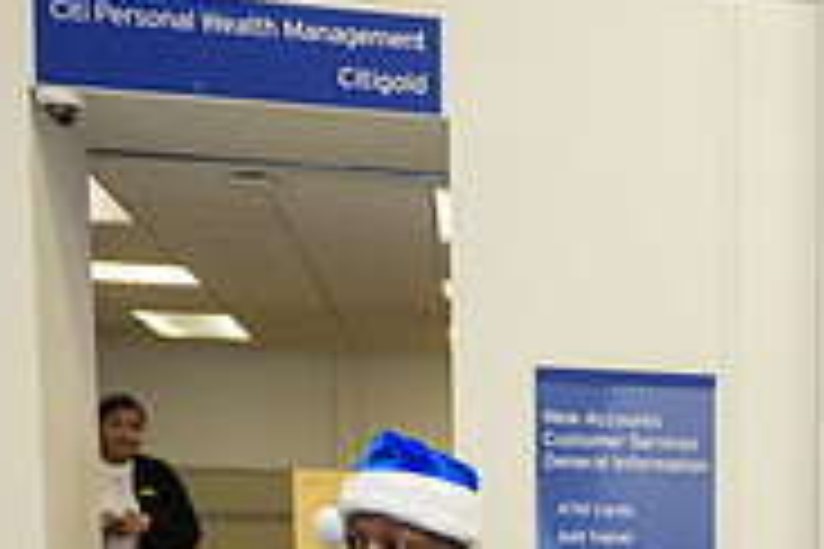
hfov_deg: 24.2
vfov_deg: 16.5
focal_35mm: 76
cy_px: 790
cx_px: 995
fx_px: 1739
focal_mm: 24
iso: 1000
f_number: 3.2
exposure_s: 1/125
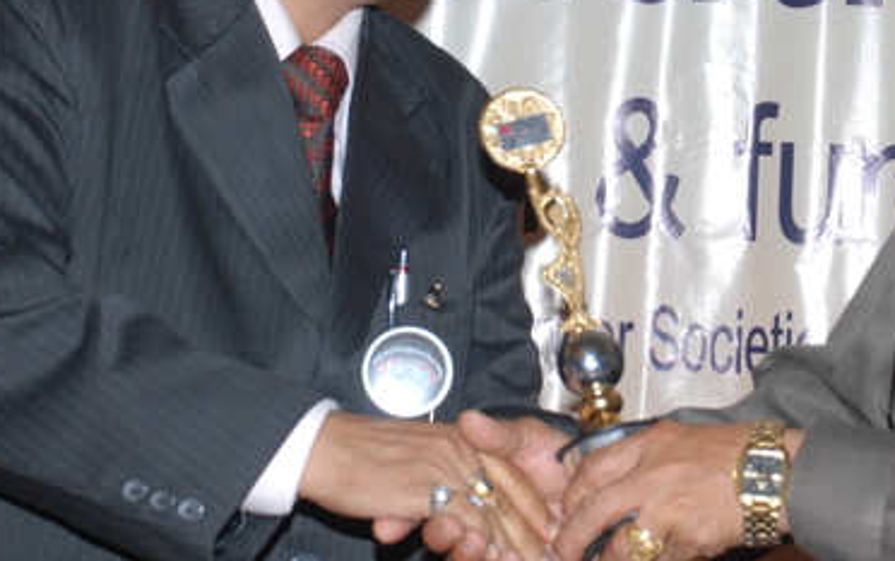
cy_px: 72
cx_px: 678
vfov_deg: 8.3
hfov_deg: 13.2
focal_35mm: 158
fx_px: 3856
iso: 200
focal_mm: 48
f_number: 9
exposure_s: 1/125
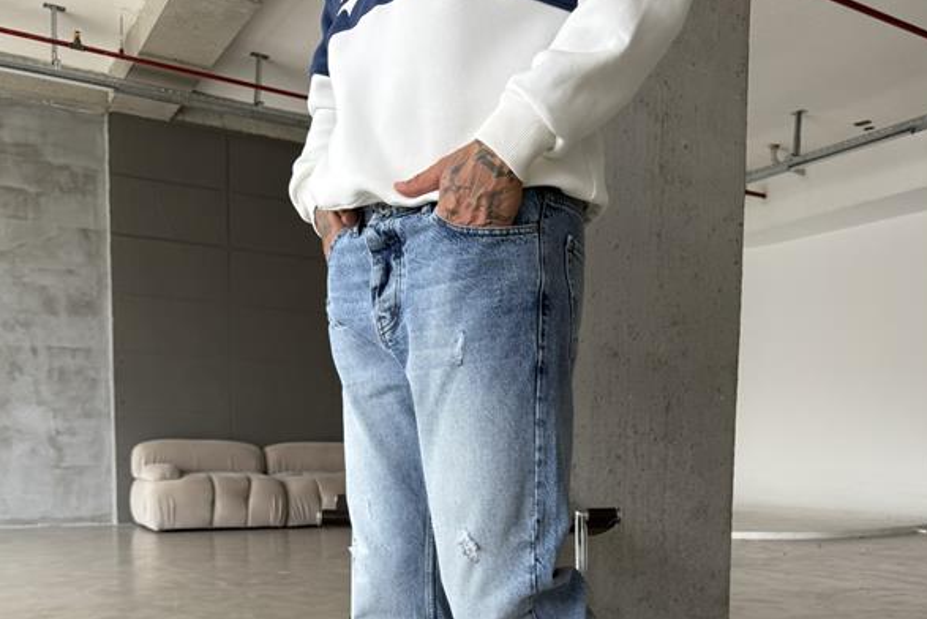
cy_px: 520
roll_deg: -1.7
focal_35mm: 34
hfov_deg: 55.8
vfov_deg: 37.2
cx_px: 461
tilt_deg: -4.6
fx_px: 876
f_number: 1.78
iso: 80
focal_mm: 6.76
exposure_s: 1/121
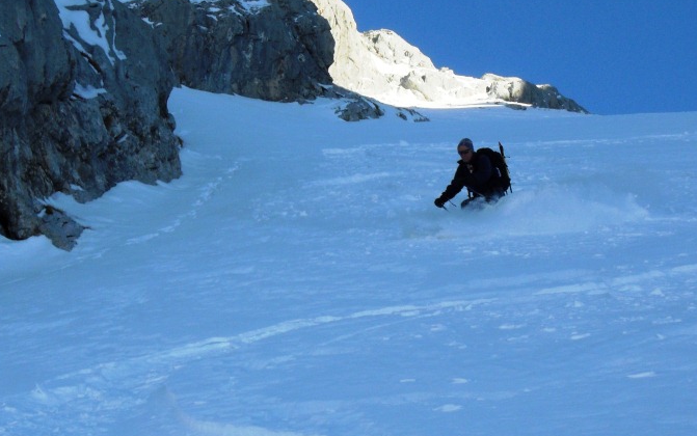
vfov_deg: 13.5
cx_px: 366
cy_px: 236
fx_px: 1843
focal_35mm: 97
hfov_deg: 21.4
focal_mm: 10.7
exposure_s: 1/250
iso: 80
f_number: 7.2
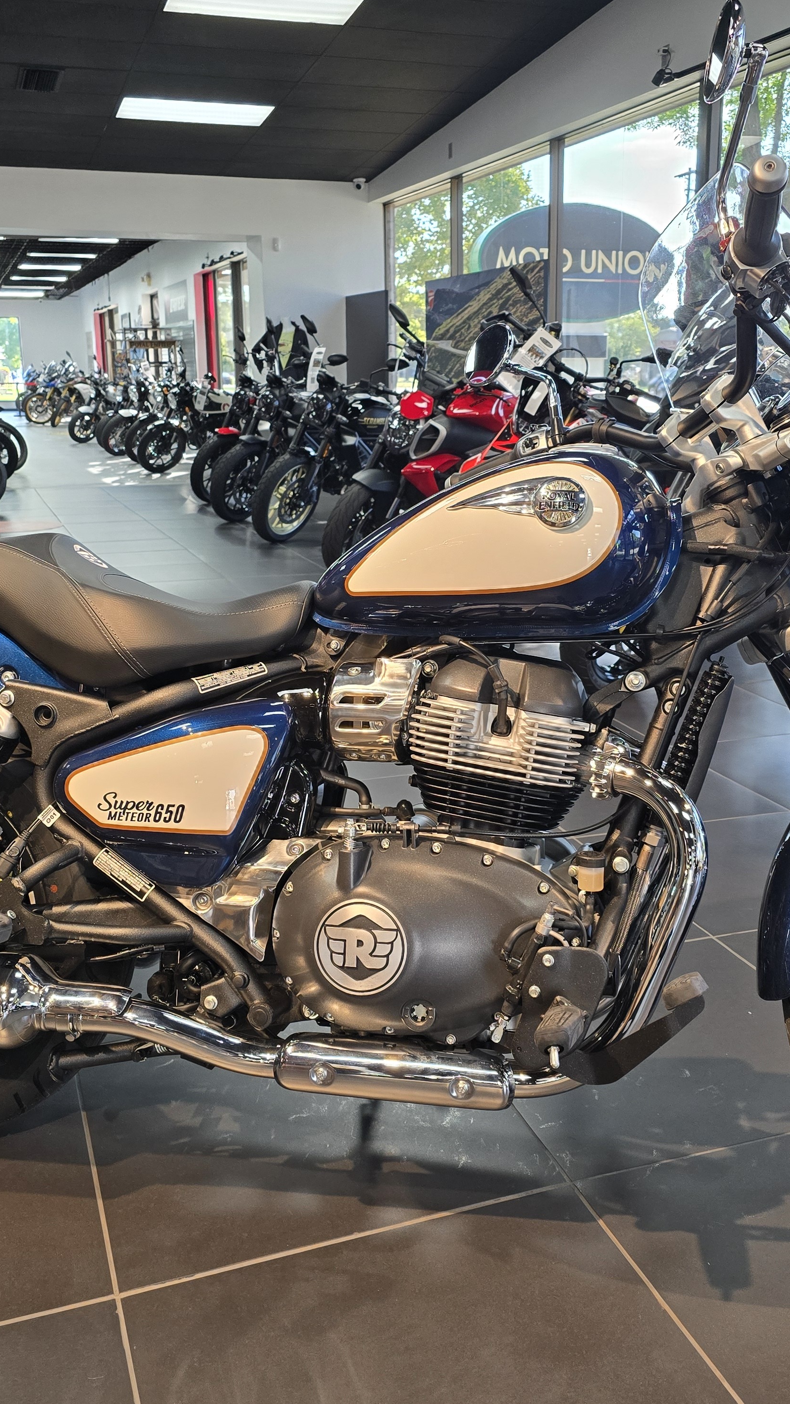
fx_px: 1266
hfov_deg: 34.6
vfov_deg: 58.0
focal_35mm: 34
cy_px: 707
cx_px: 408
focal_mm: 6.3
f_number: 1.7
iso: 160
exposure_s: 1/120
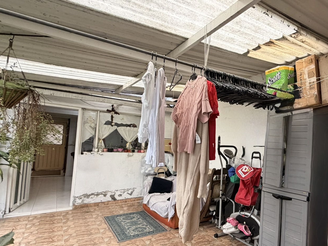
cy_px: 138
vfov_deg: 58.7
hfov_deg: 67.6
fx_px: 218
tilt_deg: +2.2
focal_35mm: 23
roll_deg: -2.9
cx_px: 259
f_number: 2.2
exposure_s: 1/121
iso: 320
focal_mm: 2.22
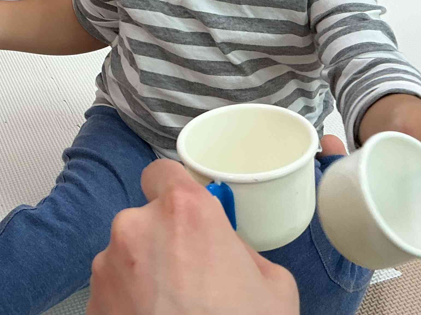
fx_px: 924
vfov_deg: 18.7
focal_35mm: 76
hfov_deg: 25.5
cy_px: -19
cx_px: 140
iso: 64
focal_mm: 3
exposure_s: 1/120
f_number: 1.8
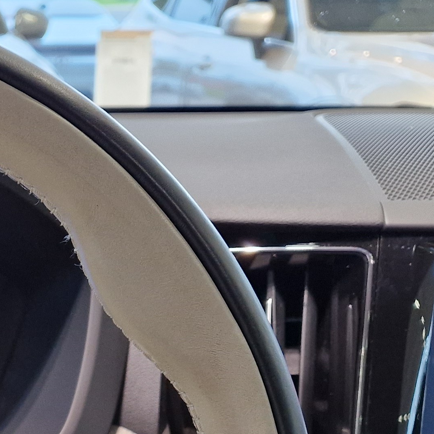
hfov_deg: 19.9
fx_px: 1078
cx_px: -203
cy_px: 575
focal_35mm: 76
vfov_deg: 20.6
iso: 320
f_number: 1.8
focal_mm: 5.4
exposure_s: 1/100
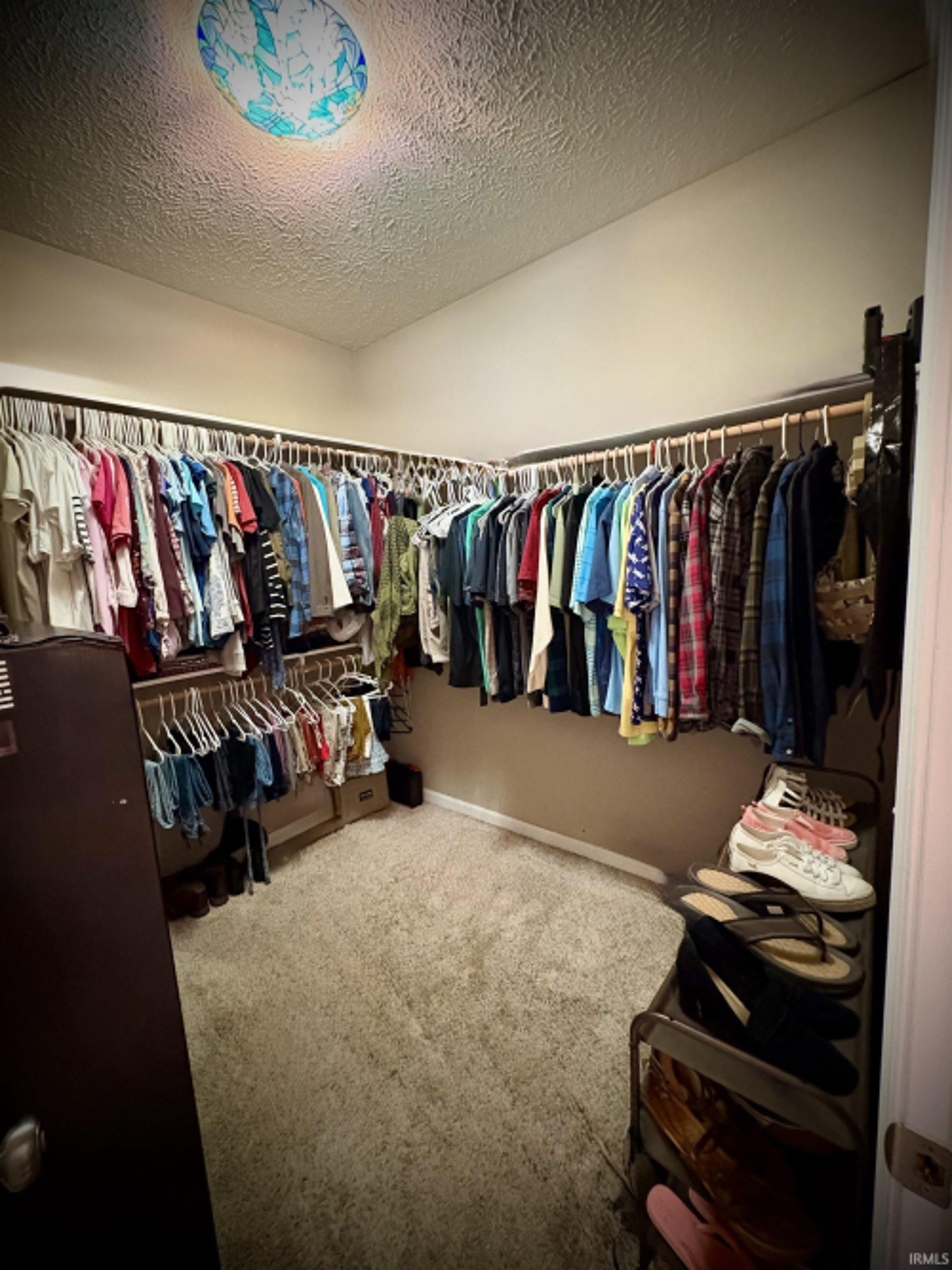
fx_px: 514
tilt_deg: -8.2
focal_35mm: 14
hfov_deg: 85.7
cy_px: 635
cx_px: 476
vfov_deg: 102.1
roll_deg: +2.8
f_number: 2.2
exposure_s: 1/30
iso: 1000
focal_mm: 2.22
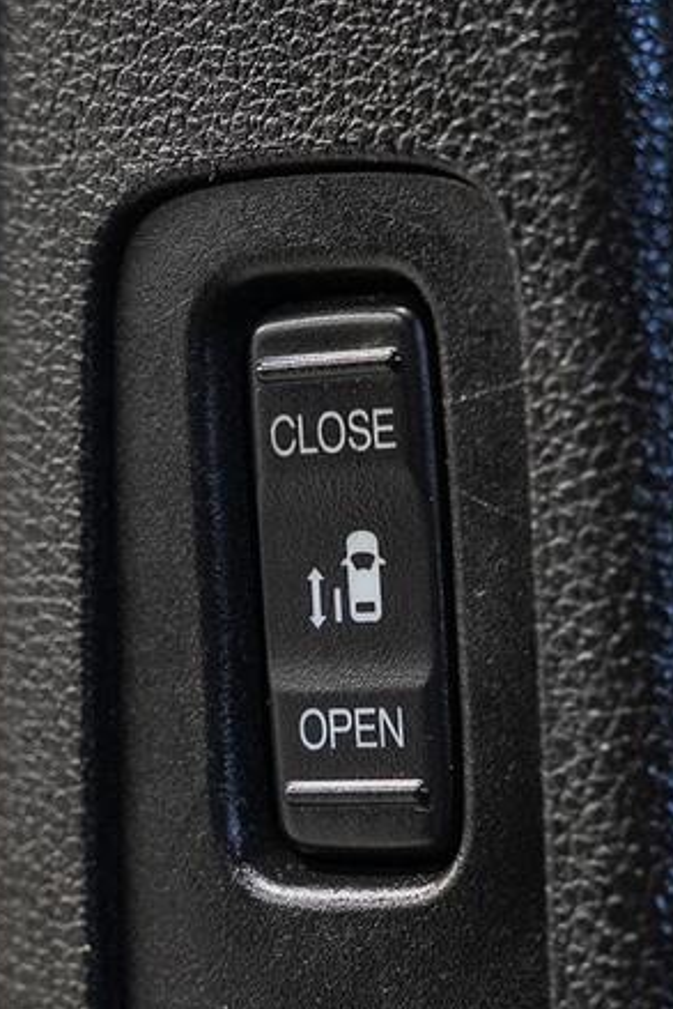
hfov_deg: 7.1
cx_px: 321
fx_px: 5407
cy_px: 636
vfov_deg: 10.6
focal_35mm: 193
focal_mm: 47.8
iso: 800
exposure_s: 1/40
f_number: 3.5
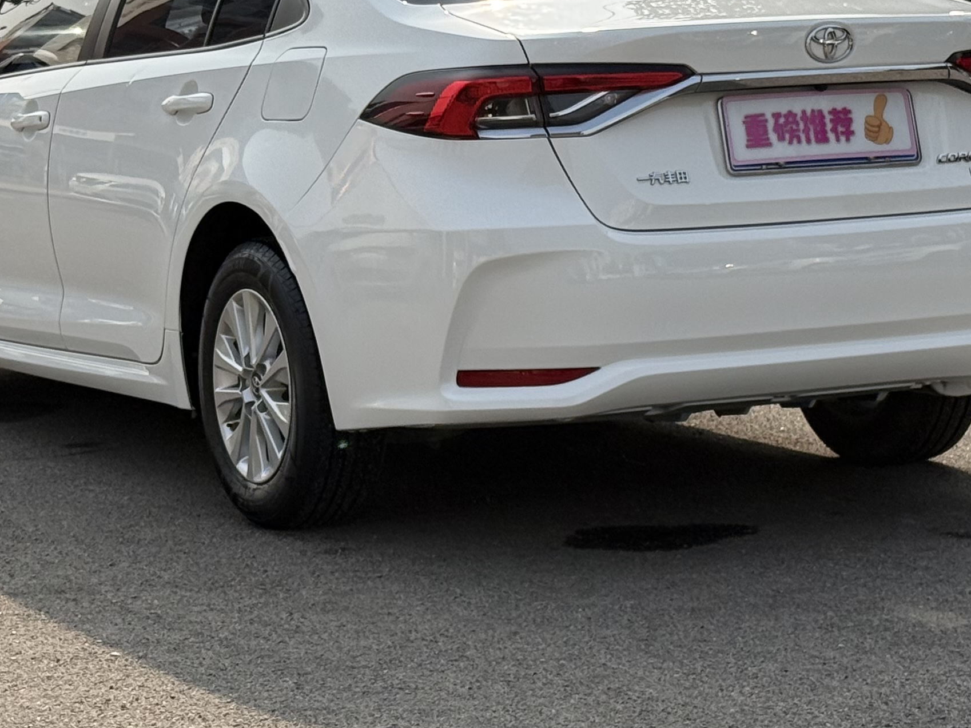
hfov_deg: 17.3
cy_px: 179
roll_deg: +1.6
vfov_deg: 12.9
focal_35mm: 114
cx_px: 416
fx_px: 3197
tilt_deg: -3.7
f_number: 1.78
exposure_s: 1/6024
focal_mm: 6.76
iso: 64
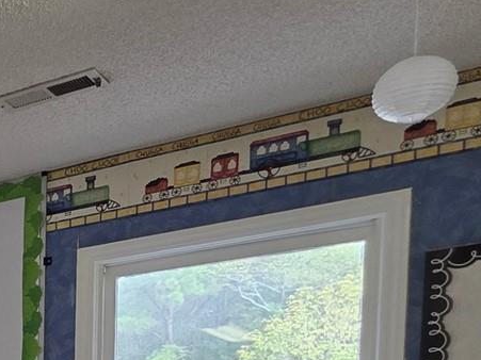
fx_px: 820
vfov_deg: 21.0
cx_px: -398
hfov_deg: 21.1
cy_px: 542
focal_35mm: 59
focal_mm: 2.2
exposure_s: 1/120
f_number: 1.9
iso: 160
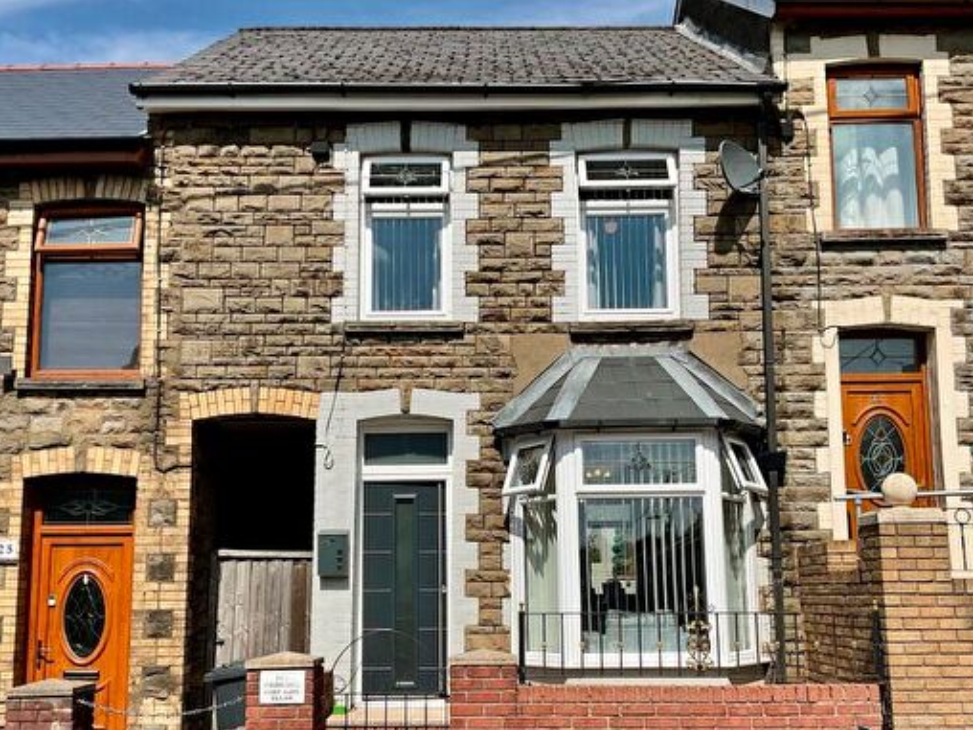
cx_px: 469
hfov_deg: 46.8
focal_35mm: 40
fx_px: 1124
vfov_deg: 35.8
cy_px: 440
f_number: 1.8
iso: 20
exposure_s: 1/4405
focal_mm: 3
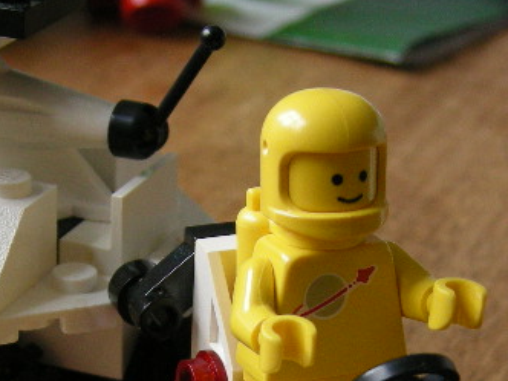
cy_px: 399
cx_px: 288
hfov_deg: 17.7
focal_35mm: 111
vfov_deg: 13.1
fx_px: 1629
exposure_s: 1/61.1
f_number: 2.7
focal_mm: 7.5
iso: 182
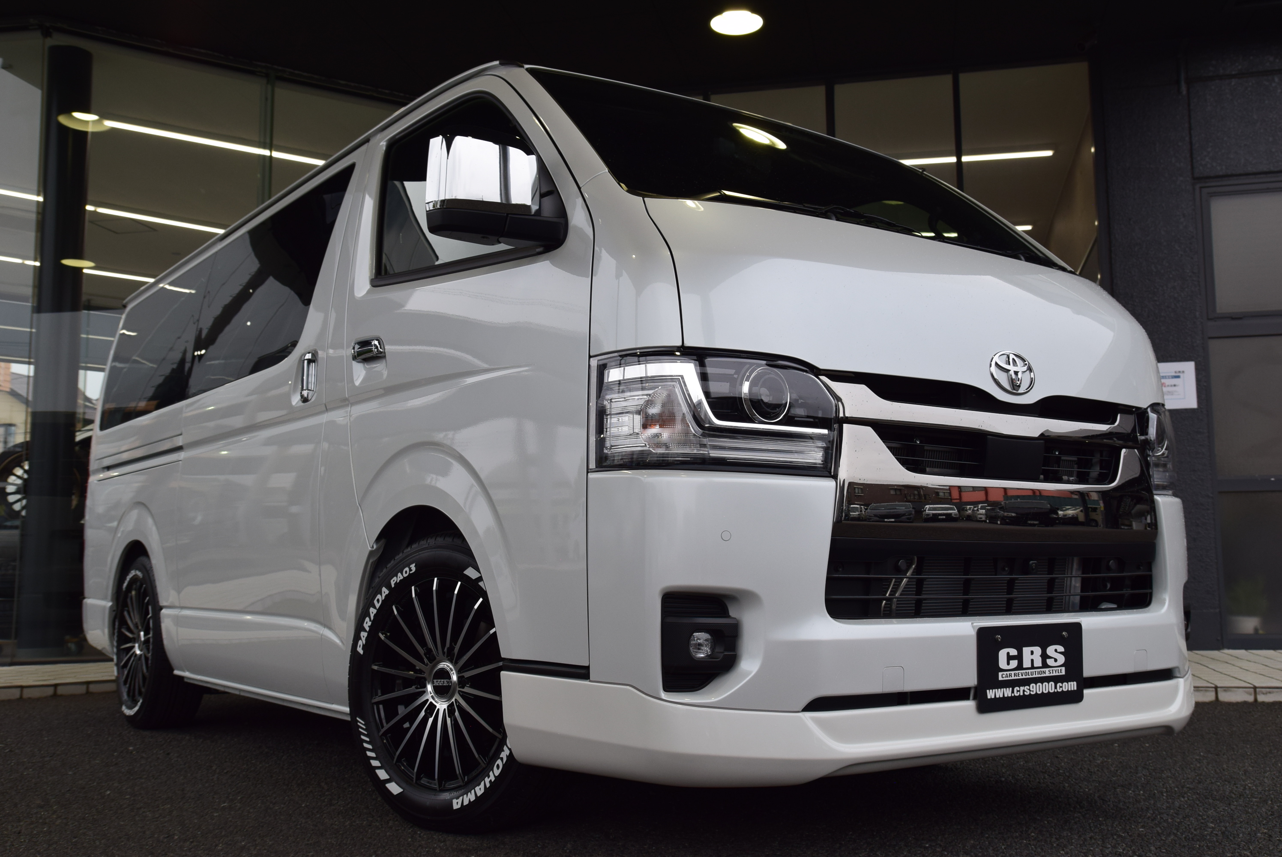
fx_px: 1283
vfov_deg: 36.9
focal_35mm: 36
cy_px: 428
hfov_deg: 53.1
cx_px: 641
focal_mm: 24
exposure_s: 1/250
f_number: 10
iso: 400
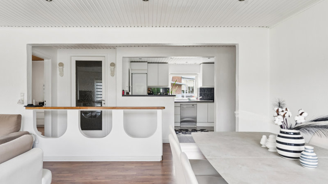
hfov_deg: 84.6
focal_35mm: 21
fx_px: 180
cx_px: 164
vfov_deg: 54.2
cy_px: 94
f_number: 7.1
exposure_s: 1/40
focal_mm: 19.7
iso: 800
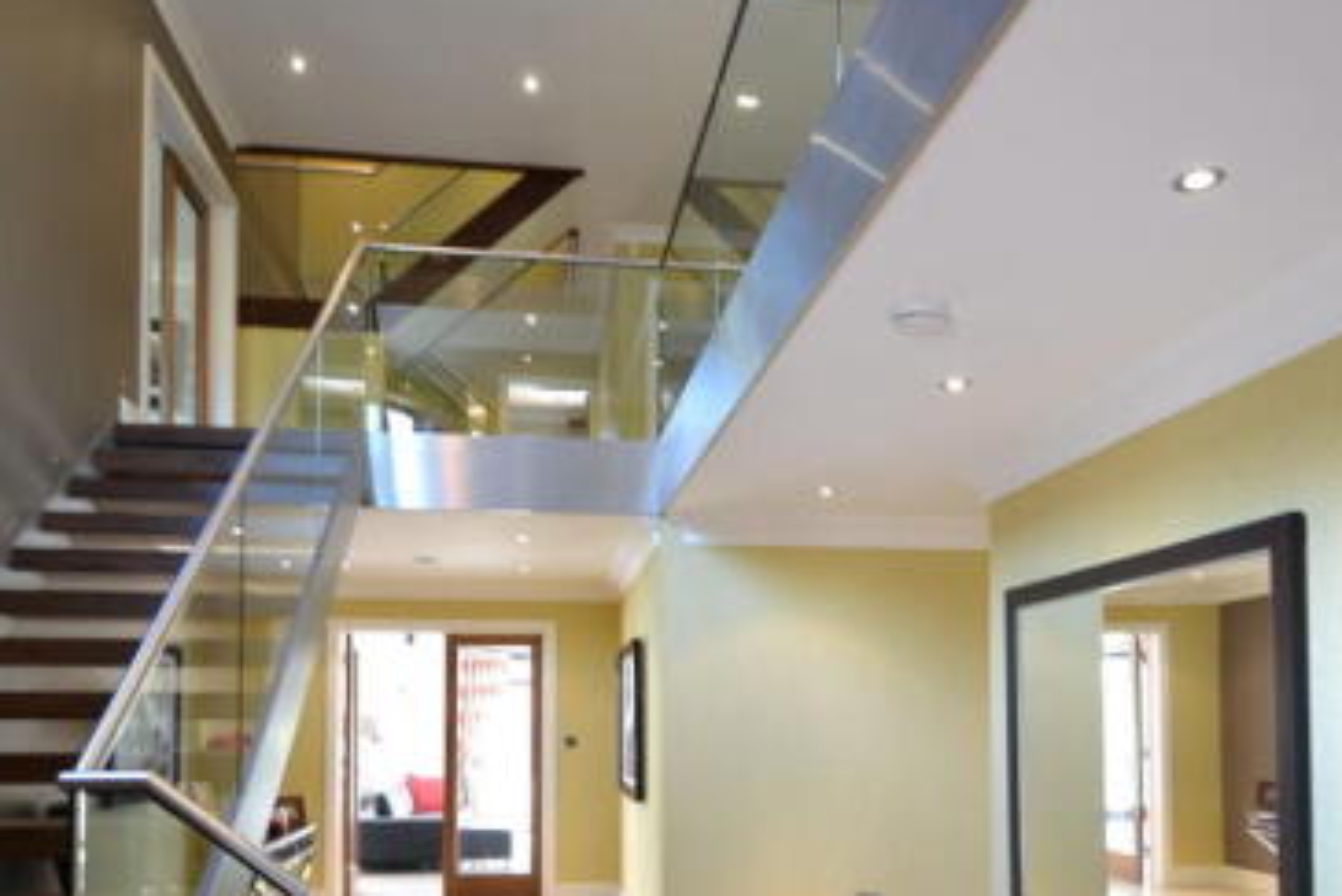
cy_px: 673
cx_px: 677
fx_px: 1007
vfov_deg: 46.2
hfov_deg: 67.4
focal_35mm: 27
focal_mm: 10
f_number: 3.5
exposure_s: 1/5
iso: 100
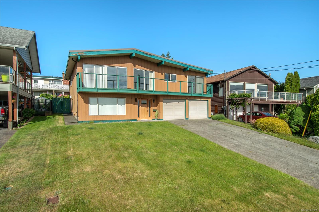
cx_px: 160
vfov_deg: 67.4
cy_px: 106
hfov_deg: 90.0
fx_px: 159
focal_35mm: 18
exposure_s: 1/800
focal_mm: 12
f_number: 8
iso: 200
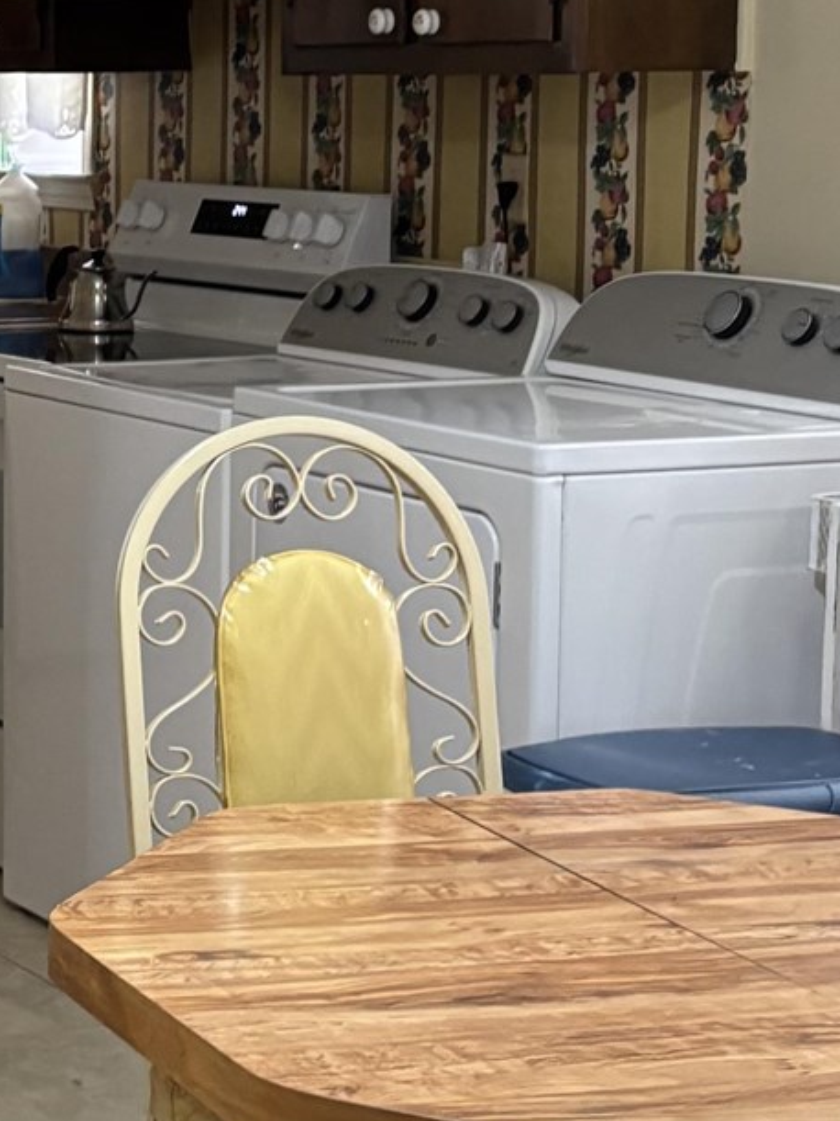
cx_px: -481
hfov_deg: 14.0
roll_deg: -1.4
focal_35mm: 98
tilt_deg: -1.7
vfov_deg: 19.9
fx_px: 3172
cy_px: 317
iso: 250
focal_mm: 5.96
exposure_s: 1/60
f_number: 1.6
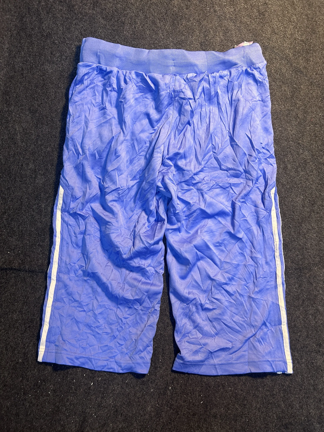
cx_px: 162
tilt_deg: -52.9
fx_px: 324
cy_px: 216
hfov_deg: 53.1
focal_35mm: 26
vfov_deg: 67.3
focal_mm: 5.7
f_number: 1.5
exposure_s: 1/50
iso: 160
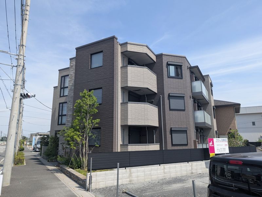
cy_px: 98
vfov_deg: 56.9
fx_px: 182
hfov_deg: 71.5
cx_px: 131
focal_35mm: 24
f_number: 1.68
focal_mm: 6.9
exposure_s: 1/810
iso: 21
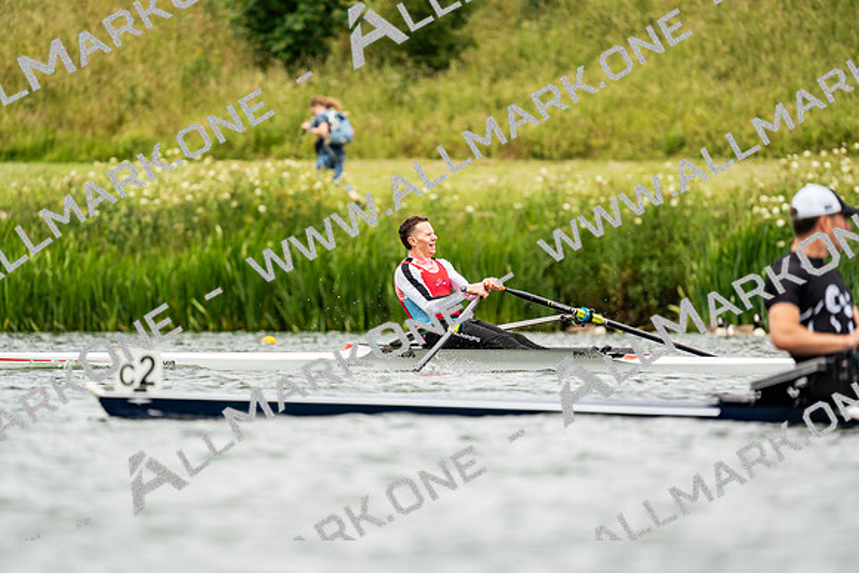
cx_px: 430
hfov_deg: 3.4
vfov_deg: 2.3
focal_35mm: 600
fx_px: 14319
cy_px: 286
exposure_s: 1/2000
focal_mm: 600
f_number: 6.3
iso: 500
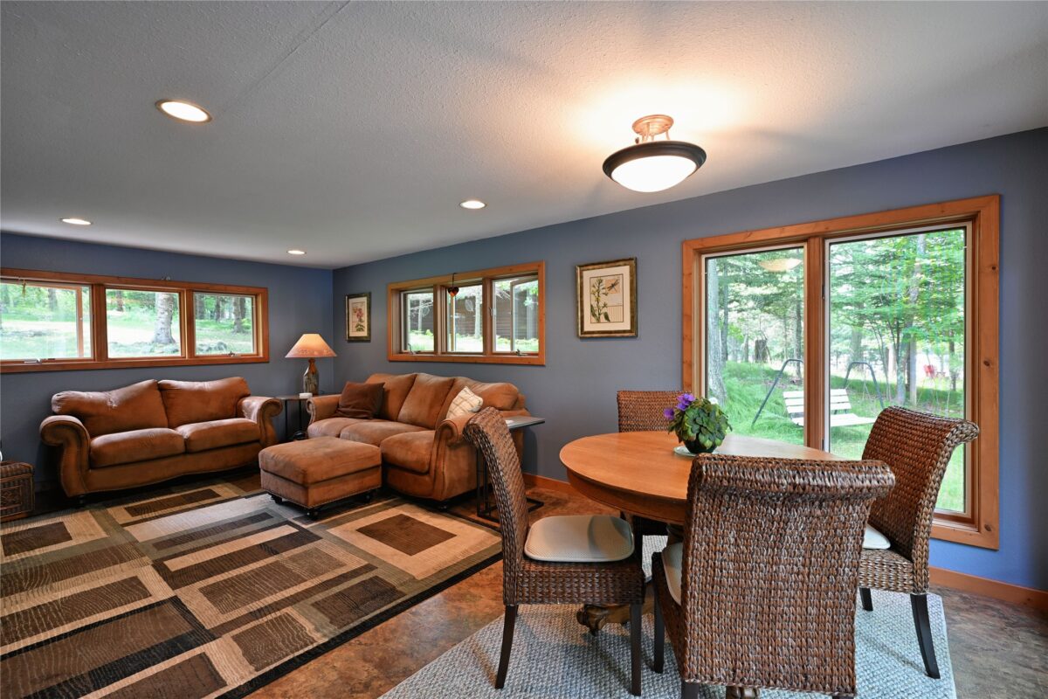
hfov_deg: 96.7
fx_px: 466
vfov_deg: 73.7
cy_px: 350
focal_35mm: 16
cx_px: 524
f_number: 5.6
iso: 400
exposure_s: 1/15
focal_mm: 16
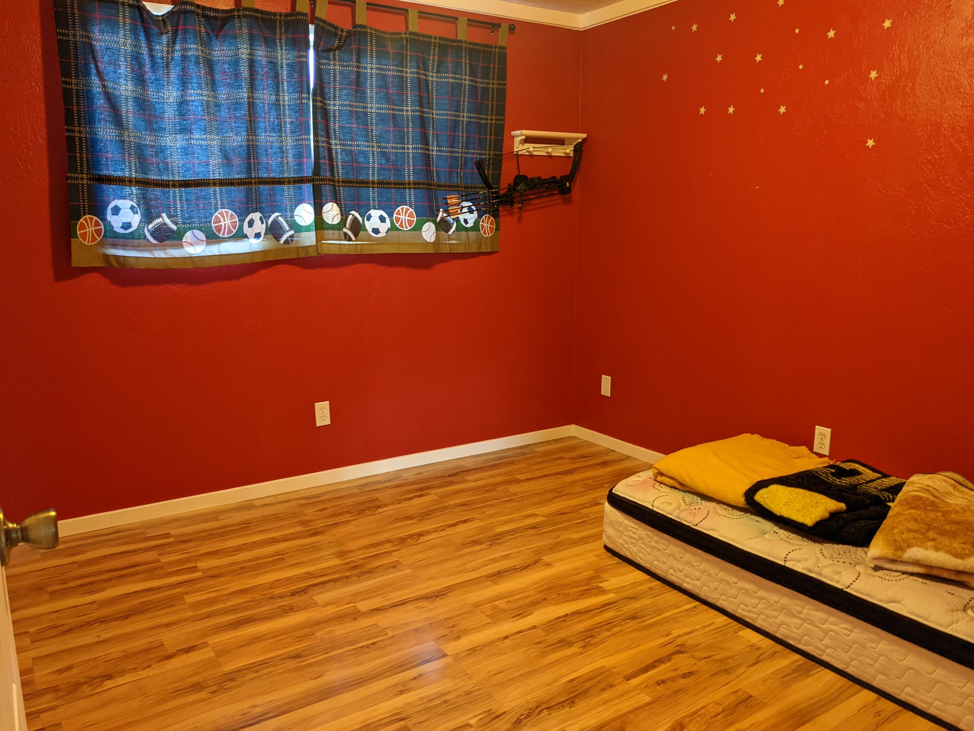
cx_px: 487
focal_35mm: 27
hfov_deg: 65.3
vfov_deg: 51.4
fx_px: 760
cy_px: 366
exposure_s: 1/24
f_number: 1.73
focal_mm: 4.38
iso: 116
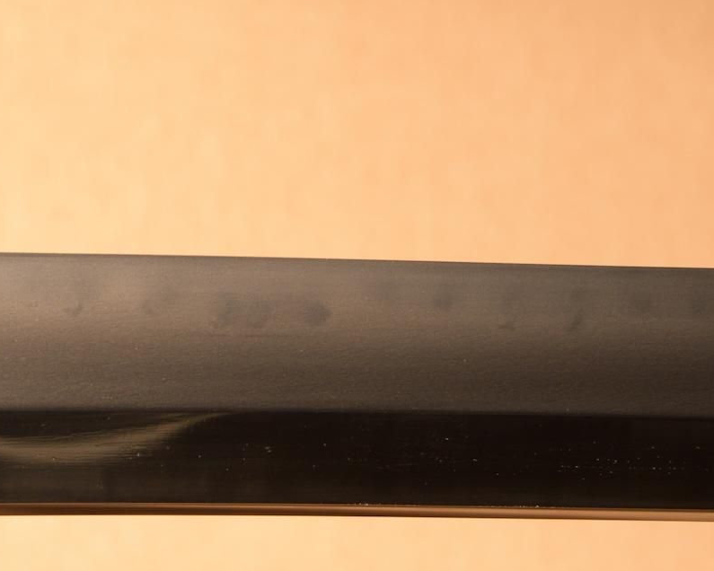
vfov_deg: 8.3
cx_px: 172
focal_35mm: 186
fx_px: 3927
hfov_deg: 10.4
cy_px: 301
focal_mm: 75
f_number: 11
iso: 400
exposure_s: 1/2
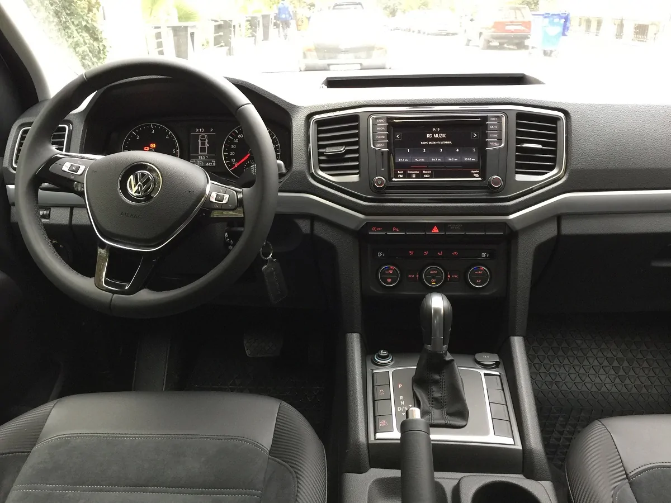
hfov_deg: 61.7
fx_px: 562
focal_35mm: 29
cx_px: 336
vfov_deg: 48.2
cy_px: 252
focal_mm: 4.15
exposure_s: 1/17
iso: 80
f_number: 2.2
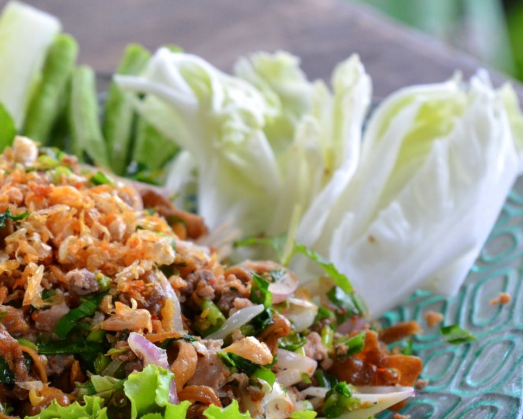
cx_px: 56
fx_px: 2168
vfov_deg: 11.0
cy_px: 269
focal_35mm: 140
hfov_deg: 13.6
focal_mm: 50
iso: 1100
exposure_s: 1/60
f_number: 4.5
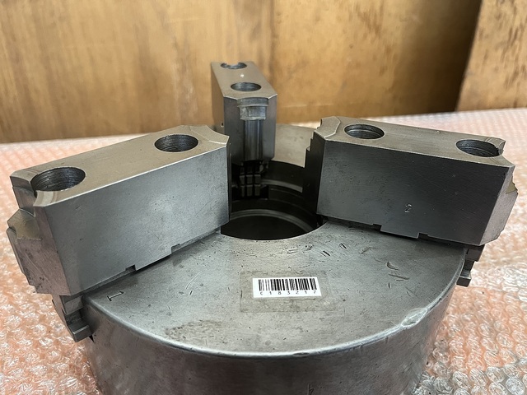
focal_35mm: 26
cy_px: 198
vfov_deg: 53.1
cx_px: 264
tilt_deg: -33.5
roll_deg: -1.0
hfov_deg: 67.3
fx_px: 396
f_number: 1.6
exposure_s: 1/55
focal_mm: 5.1
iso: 200
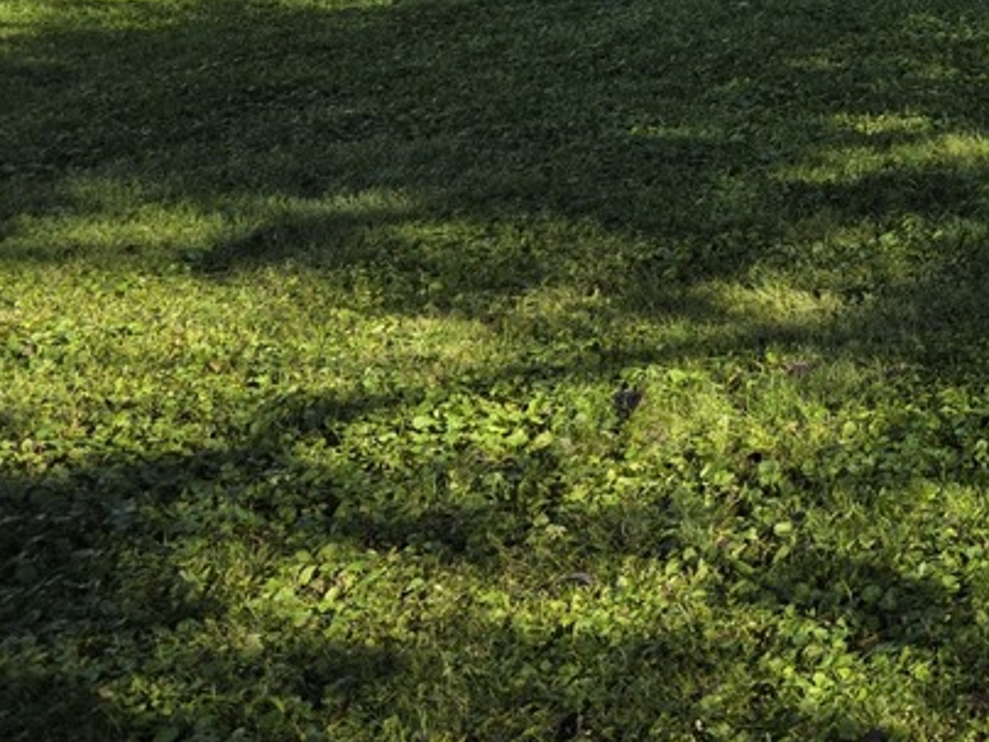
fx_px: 2343
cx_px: 1726
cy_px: -443
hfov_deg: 18.9
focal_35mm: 82
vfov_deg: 16.1
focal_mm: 6.3
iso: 80
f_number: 1.7
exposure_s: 1/2333
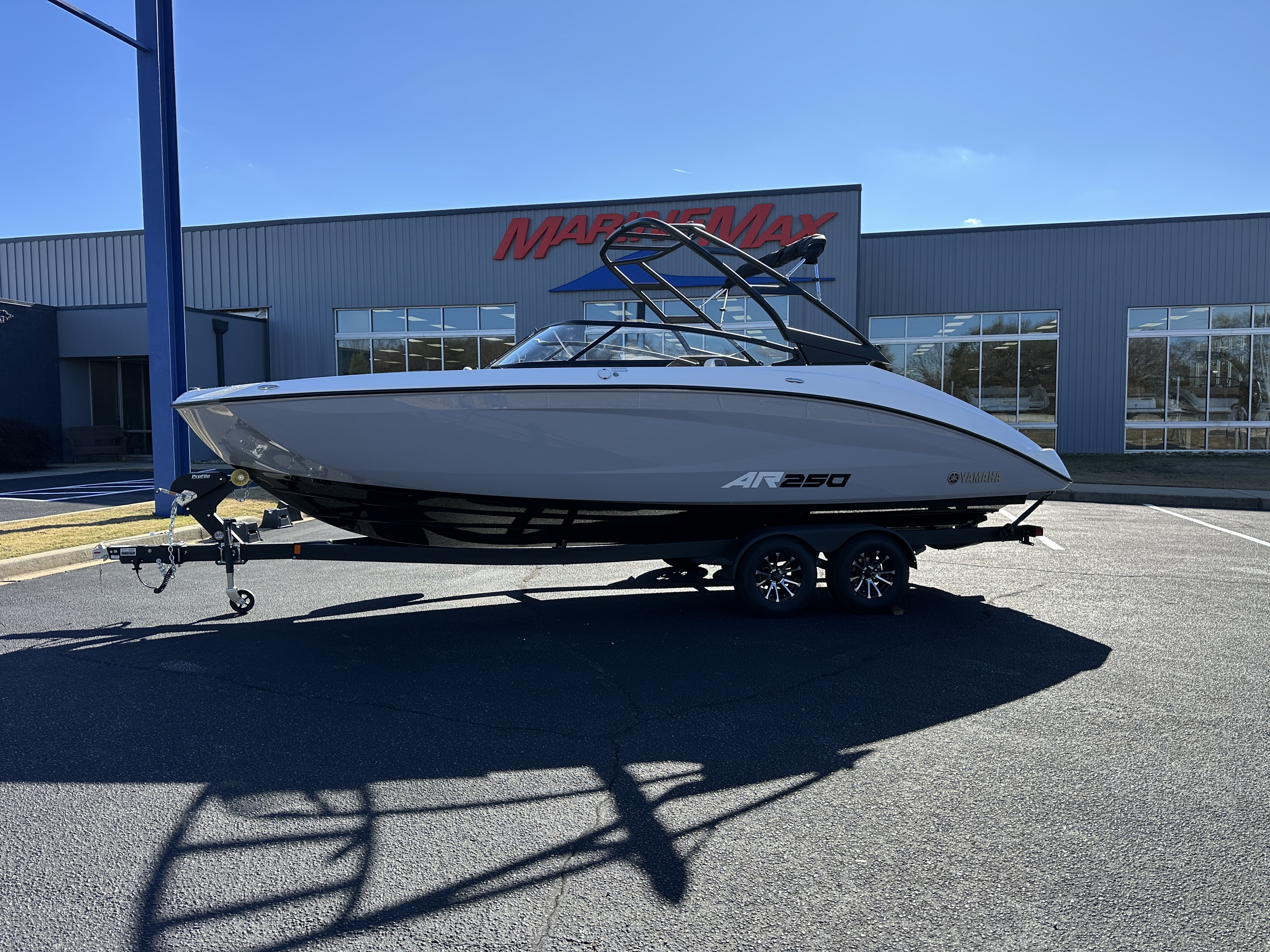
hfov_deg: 71.6
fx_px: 881
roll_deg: +0.5
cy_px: 476
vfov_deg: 56.8
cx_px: 635
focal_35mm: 24
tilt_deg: -3.2
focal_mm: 6.86
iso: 80
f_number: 1.78
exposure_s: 1/2967
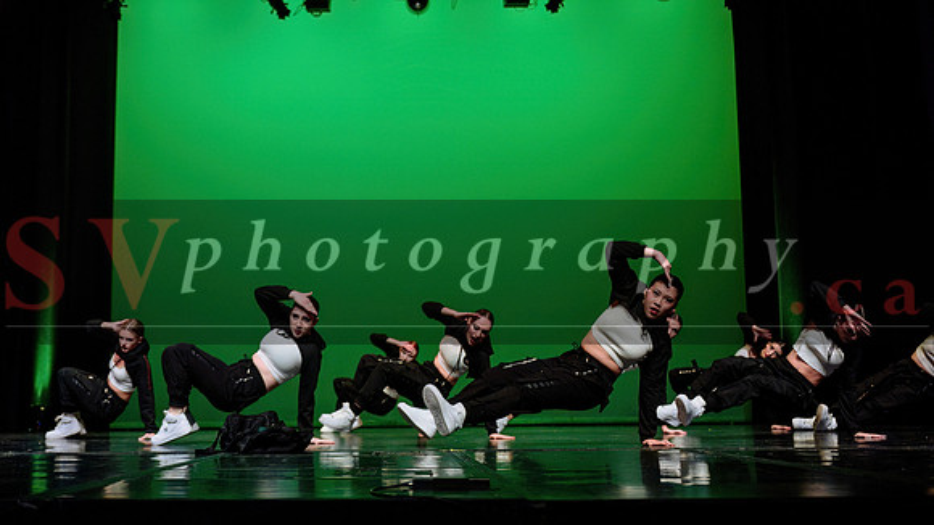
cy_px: 258
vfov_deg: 28.1
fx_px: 1048
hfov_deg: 47.7
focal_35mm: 42
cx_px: 359
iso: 1600
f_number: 2.8
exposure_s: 1/270
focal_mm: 32
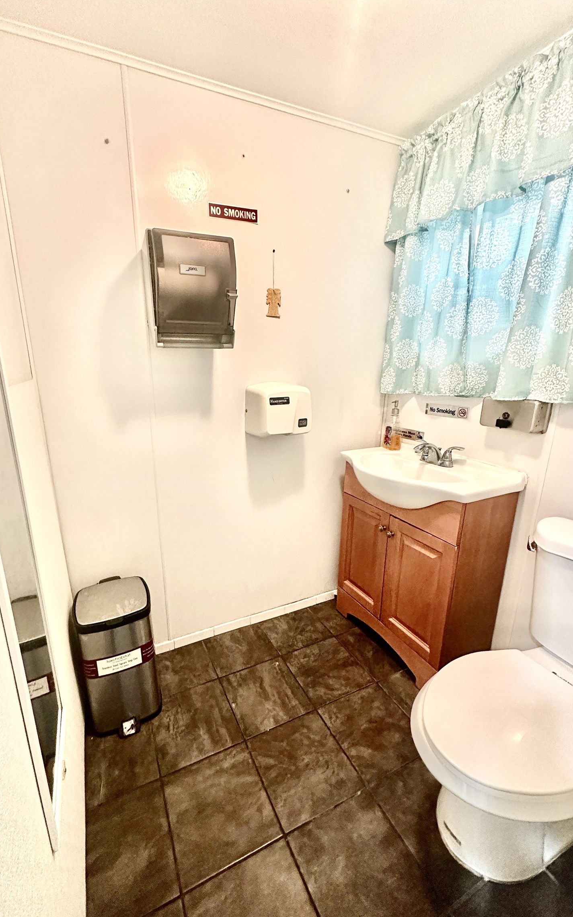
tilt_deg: -15.1
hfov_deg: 74.5
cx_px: 254
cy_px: 461
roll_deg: +0.2
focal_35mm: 15
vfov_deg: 101.5
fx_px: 375
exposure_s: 1/60
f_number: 2.2
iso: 640
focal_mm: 2.22
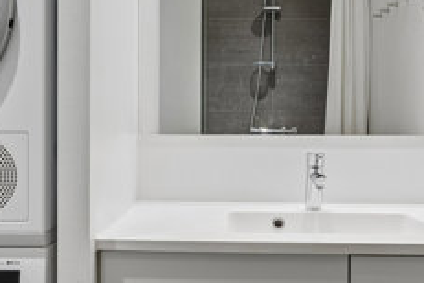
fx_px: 643
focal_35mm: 55
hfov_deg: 36.5
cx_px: 195
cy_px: 144
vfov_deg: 24.8
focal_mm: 10.5
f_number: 8
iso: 200
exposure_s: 1/8
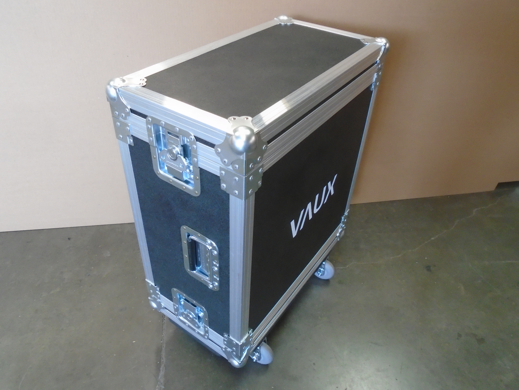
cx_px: 260
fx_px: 390
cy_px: 195
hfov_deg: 67.3
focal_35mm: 26
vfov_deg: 53.1
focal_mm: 4.6
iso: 400
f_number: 3.2
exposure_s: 1/30
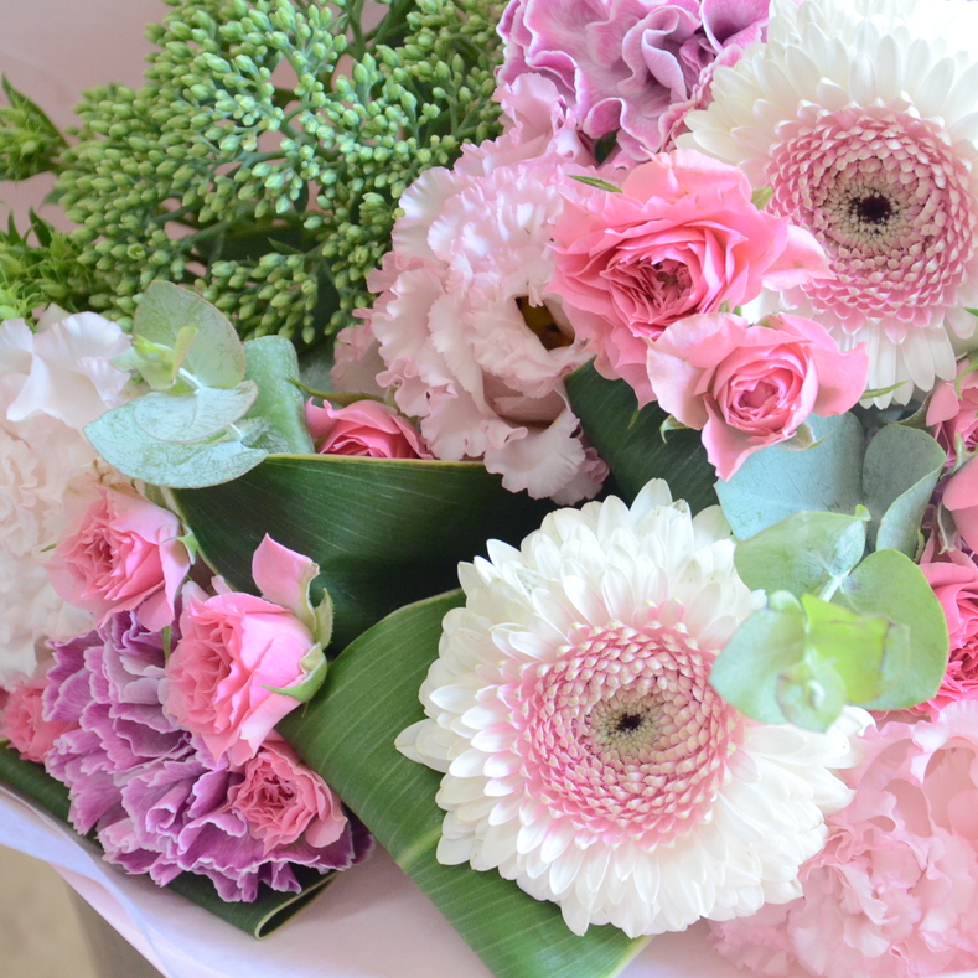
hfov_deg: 14.5
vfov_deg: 14.5
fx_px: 3836
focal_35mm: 120
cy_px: 488
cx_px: 553
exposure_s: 1/125
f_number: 5.3
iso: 2200
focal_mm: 62
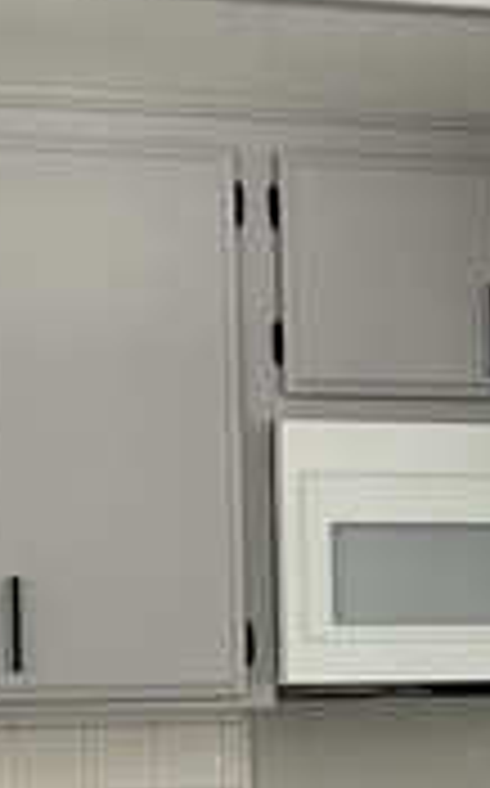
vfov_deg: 19.6
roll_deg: +1.3
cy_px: 673
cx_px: 656
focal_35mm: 105
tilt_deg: +1.4
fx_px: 2249
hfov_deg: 12.0
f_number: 1.5
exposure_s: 1/60
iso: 160
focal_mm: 5.7
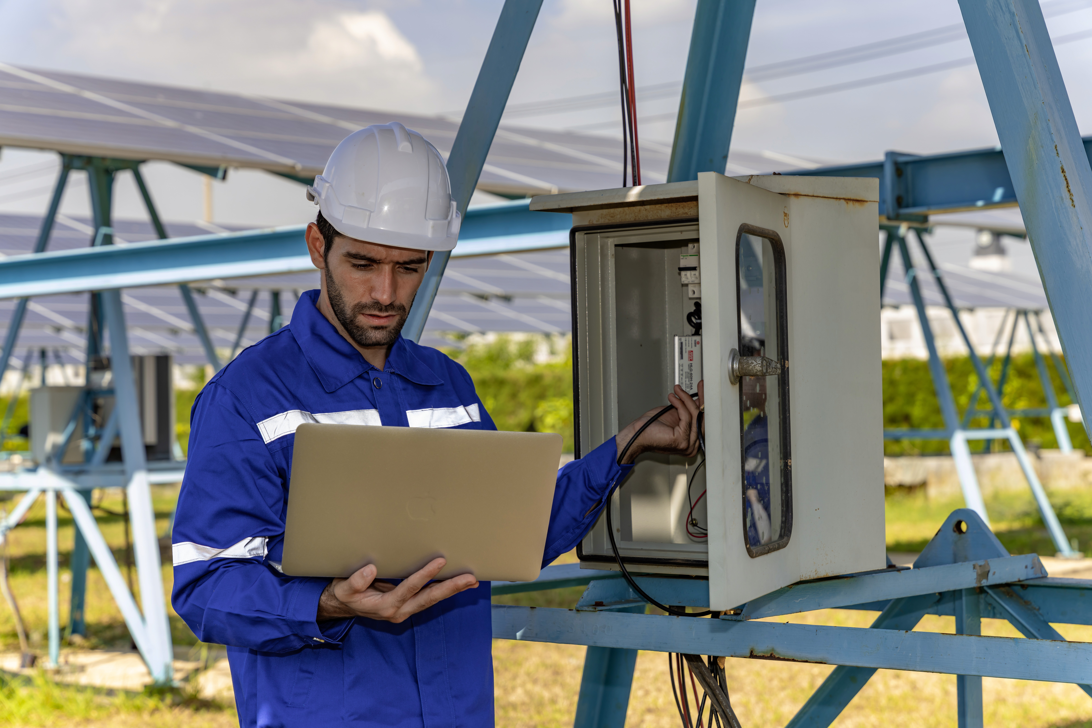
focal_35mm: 70
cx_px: 546
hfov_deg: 28.8
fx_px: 2123
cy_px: 364
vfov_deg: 19.5
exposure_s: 1/200
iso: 125
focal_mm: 70
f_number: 5.6
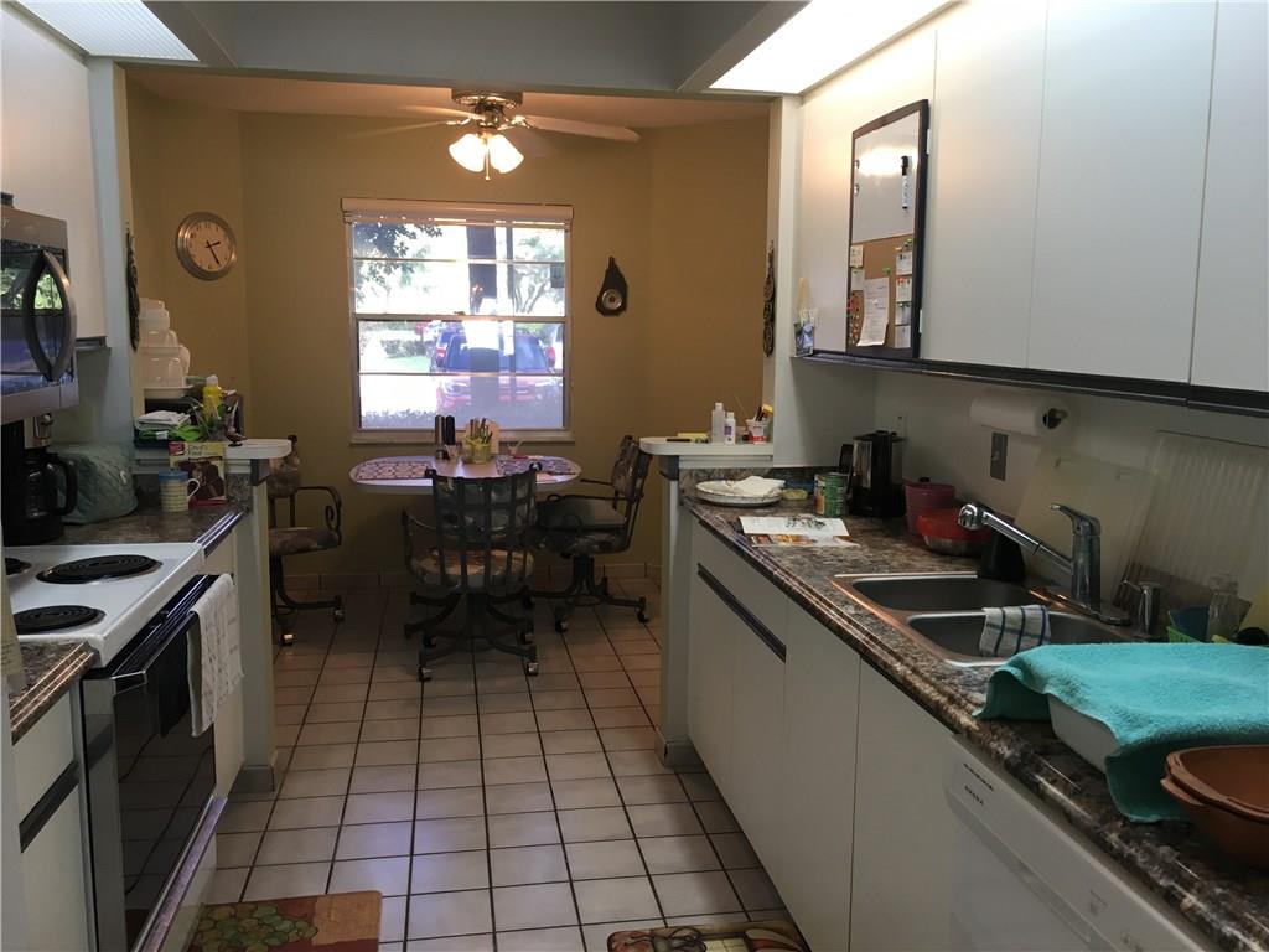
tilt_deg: -8.4
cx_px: 634
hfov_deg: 61.7
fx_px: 1063
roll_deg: -1.4
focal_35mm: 29
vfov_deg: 48.2
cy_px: 476
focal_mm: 4.15
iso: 50
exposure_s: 1/30
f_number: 2.2
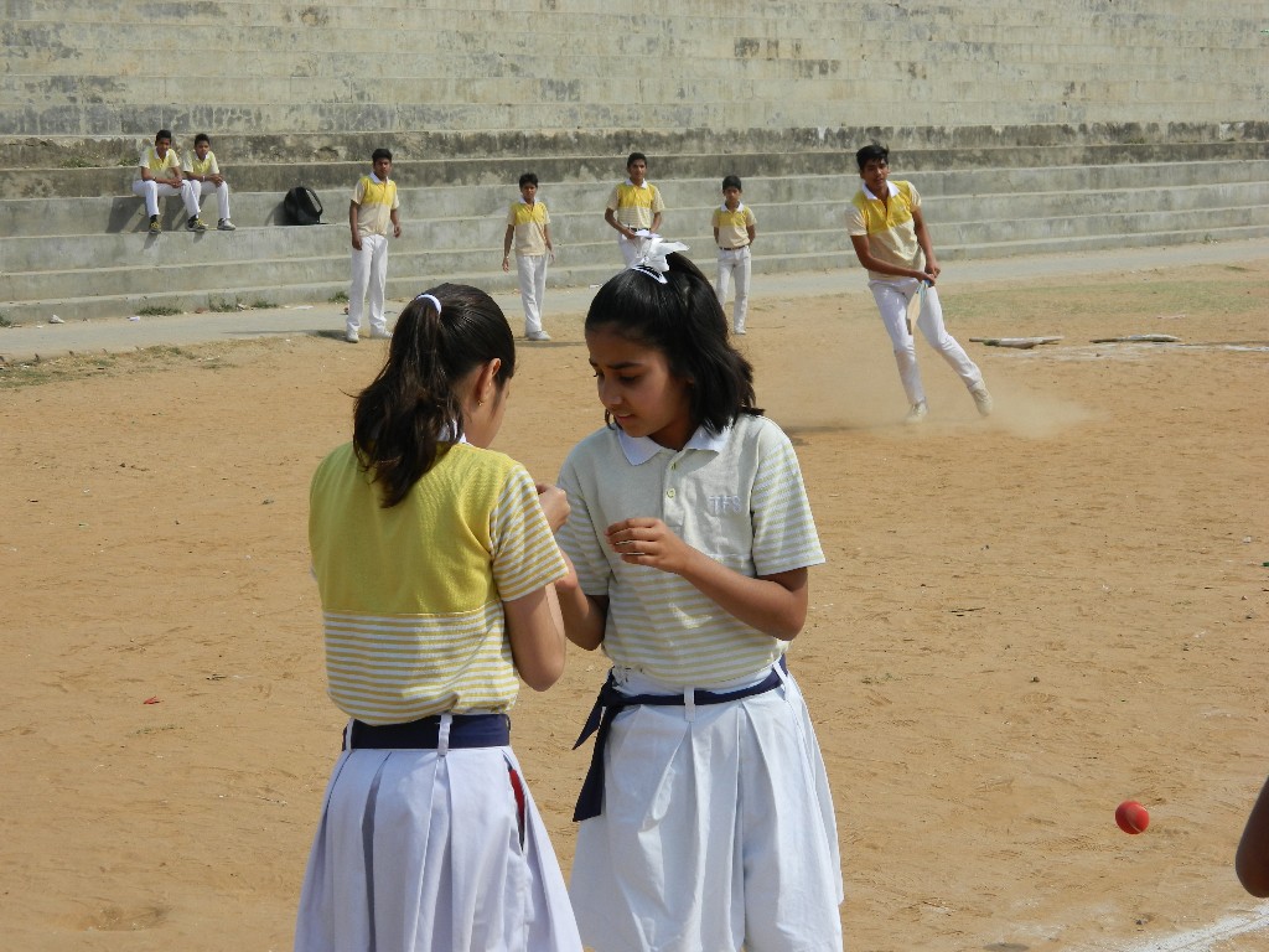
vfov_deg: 21.0
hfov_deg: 27.8
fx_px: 2566
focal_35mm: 70
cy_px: 476
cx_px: 634
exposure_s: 1/640
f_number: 4
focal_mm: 12.6
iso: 80
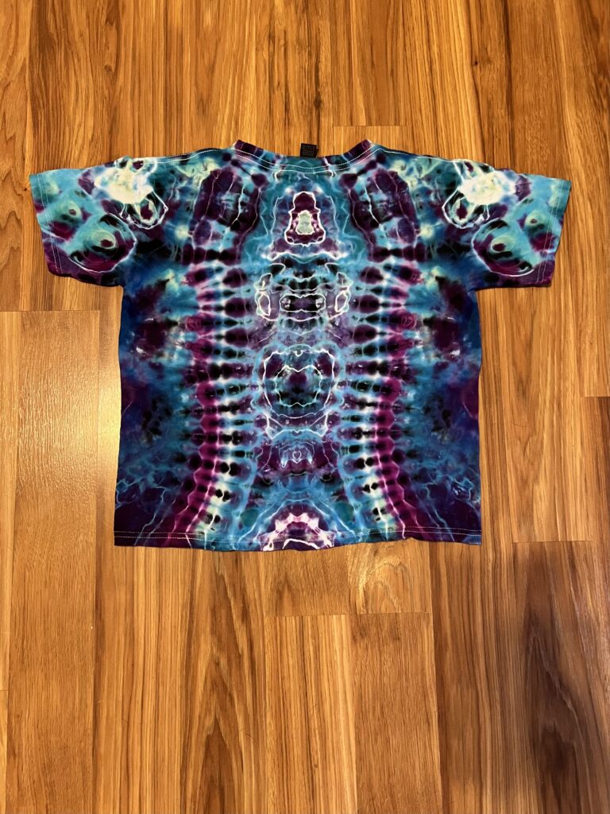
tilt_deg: -81.9
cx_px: 305
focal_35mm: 26
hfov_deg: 53.1
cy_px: 407
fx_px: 611
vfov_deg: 67.3
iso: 500
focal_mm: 5.7
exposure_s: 1/60
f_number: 1.5
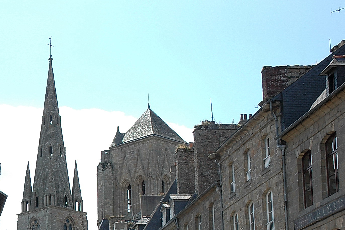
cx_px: -29
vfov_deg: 14.9
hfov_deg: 21.7
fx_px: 853
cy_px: 252
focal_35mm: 89
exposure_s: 1/250
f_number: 9
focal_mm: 27
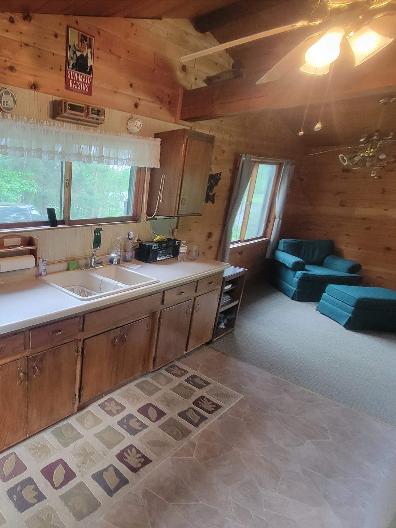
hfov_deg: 60.6
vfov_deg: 87.7
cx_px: 40
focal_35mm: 18
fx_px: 275
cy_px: 272
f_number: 2.2
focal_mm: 2.2
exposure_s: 1/60
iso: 320
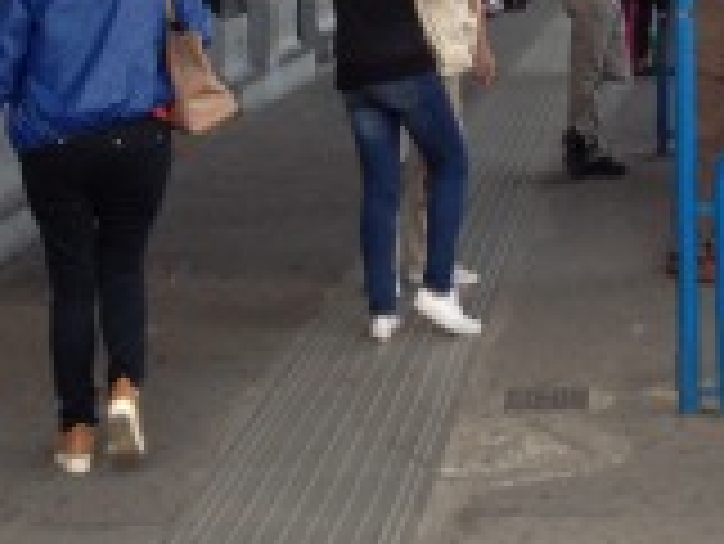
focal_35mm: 103
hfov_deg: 18.8
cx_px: 632
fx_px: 2156
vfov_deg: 13.8
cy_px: -189
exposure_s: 1/40
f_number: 2.4
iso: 64
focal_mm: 4.28
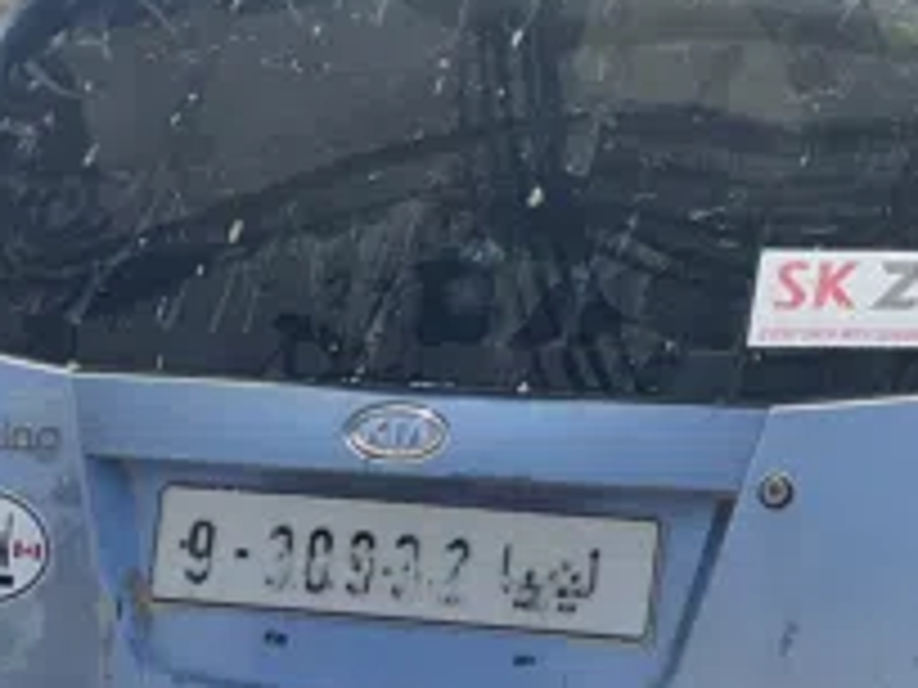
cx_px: 1035
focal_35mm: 242
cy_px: 495
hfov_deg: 8.1
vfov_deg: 6.1
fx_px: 6418
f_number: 2.8
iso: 32
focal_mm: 9
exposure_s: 1/564
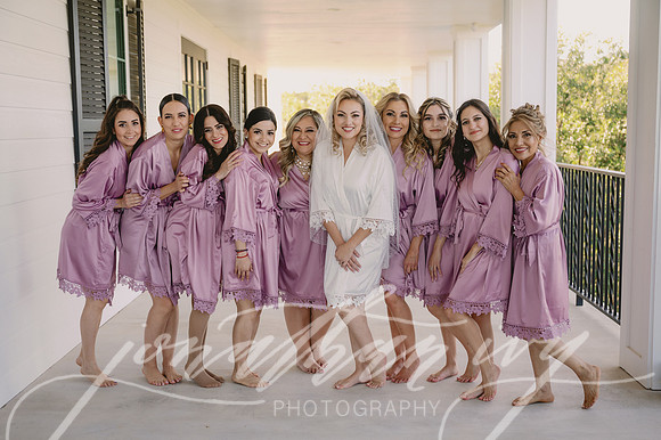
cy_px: 231
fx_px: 806
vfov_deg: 30.5
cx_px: 331
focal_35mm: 44
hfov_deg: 44.6
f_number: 2.8
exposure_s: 1/500
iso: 250
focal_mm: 41
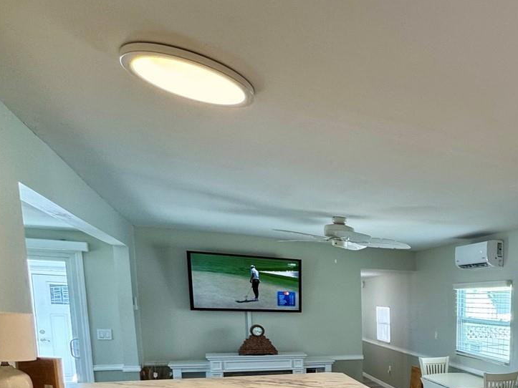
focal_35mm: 31
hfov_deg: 48.0
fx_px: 464
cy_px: 368
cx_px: 521
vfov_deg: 40.9
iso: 125
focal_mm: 2.22
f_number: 2.2
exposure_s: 1/120
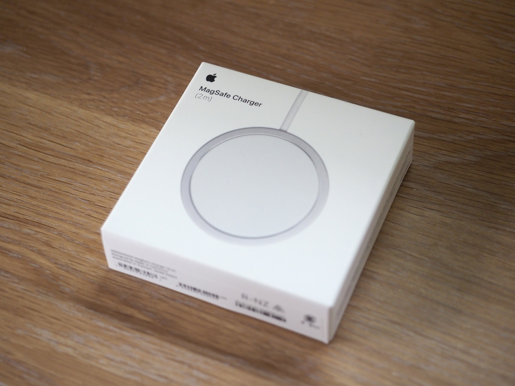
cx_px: 258
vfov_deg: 18.4
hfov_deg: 24.4
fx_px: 1190
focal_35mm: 80
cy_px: 193
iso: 1000
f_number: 2.8
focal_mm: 40
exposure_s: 1/80
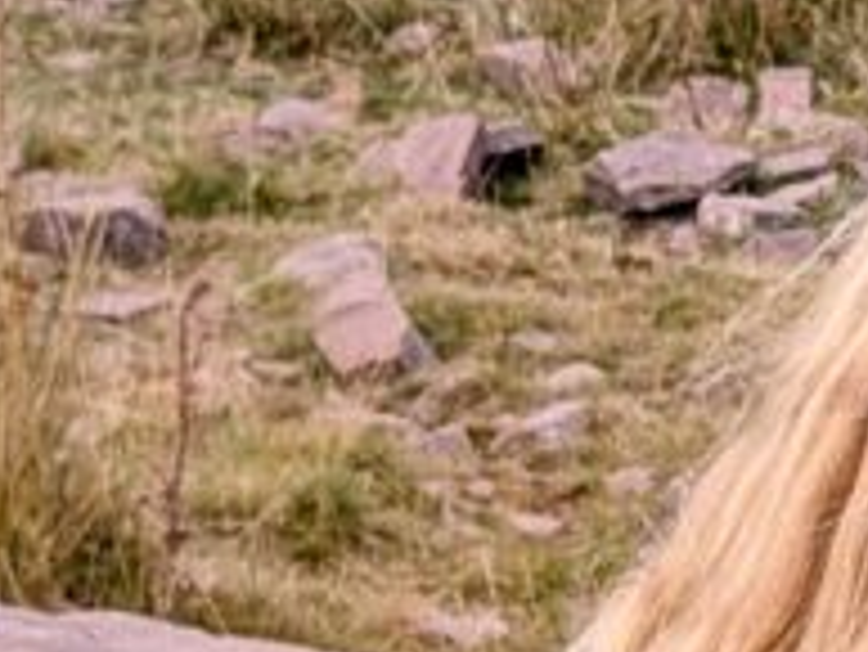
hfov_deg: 7.2
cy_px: 785
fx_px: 6524
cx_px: 2037
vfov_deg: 5.7
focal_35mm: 260
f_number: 1.68
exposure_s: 1/274
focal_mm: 6.9
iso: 21
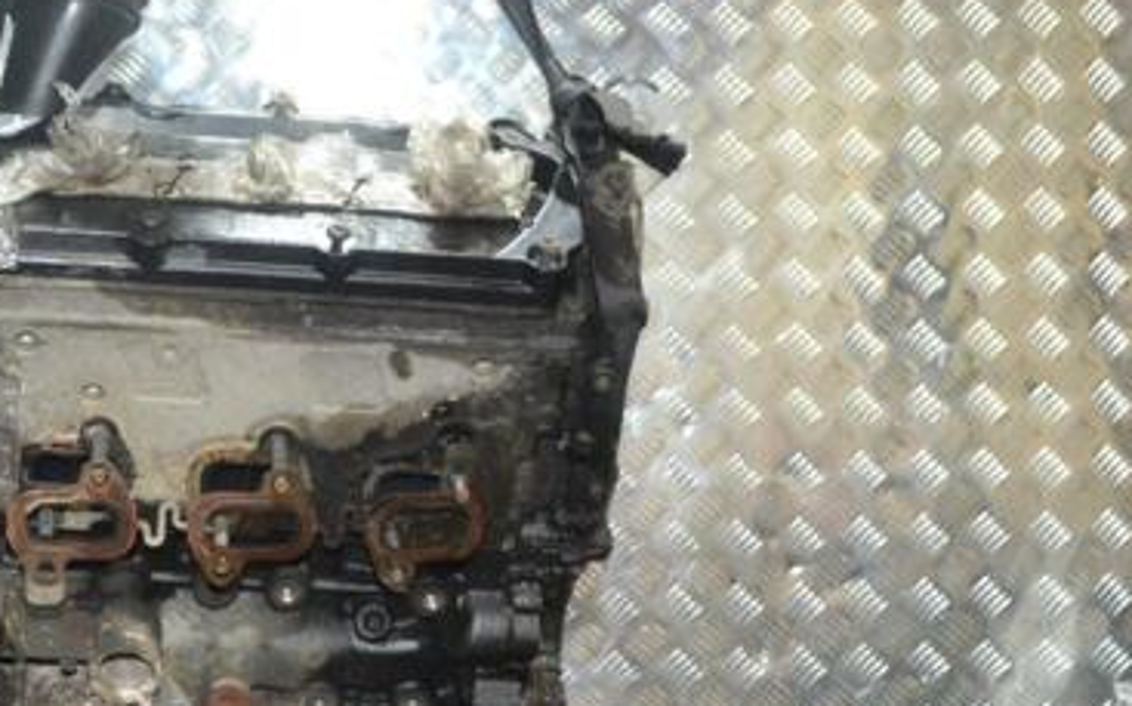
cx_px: 238
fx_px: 2004
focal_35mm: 65
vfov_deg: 19.8
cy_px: 573
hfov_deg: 30.8
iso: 1800
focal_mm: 26
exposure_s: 1/60
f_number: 4.2
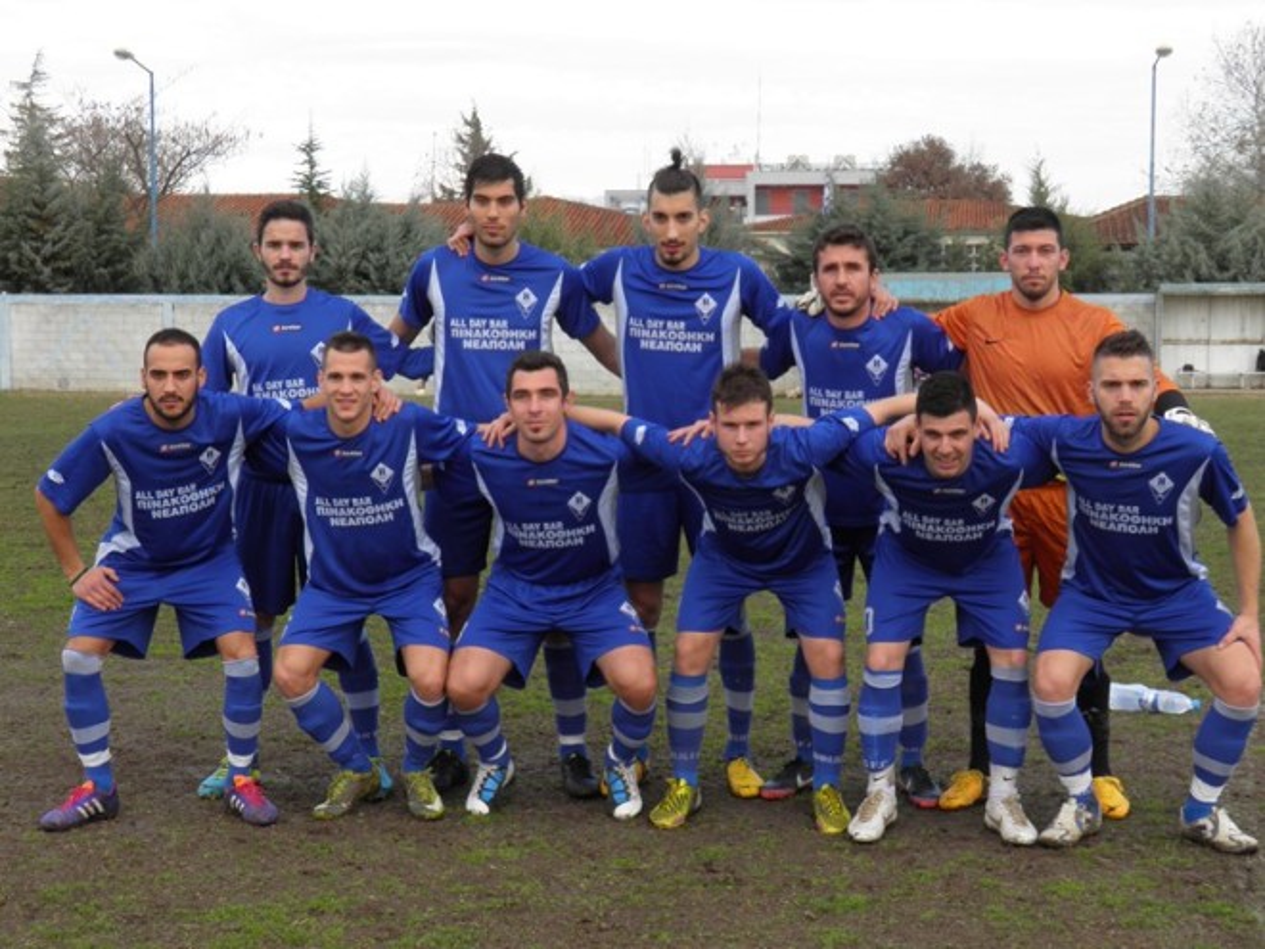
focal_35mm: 62
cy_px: 474
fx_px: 2266
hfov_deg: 31.2
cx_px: 632
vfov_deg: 23.7
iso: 50
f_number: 6
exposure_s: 1/80
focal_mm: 11.2
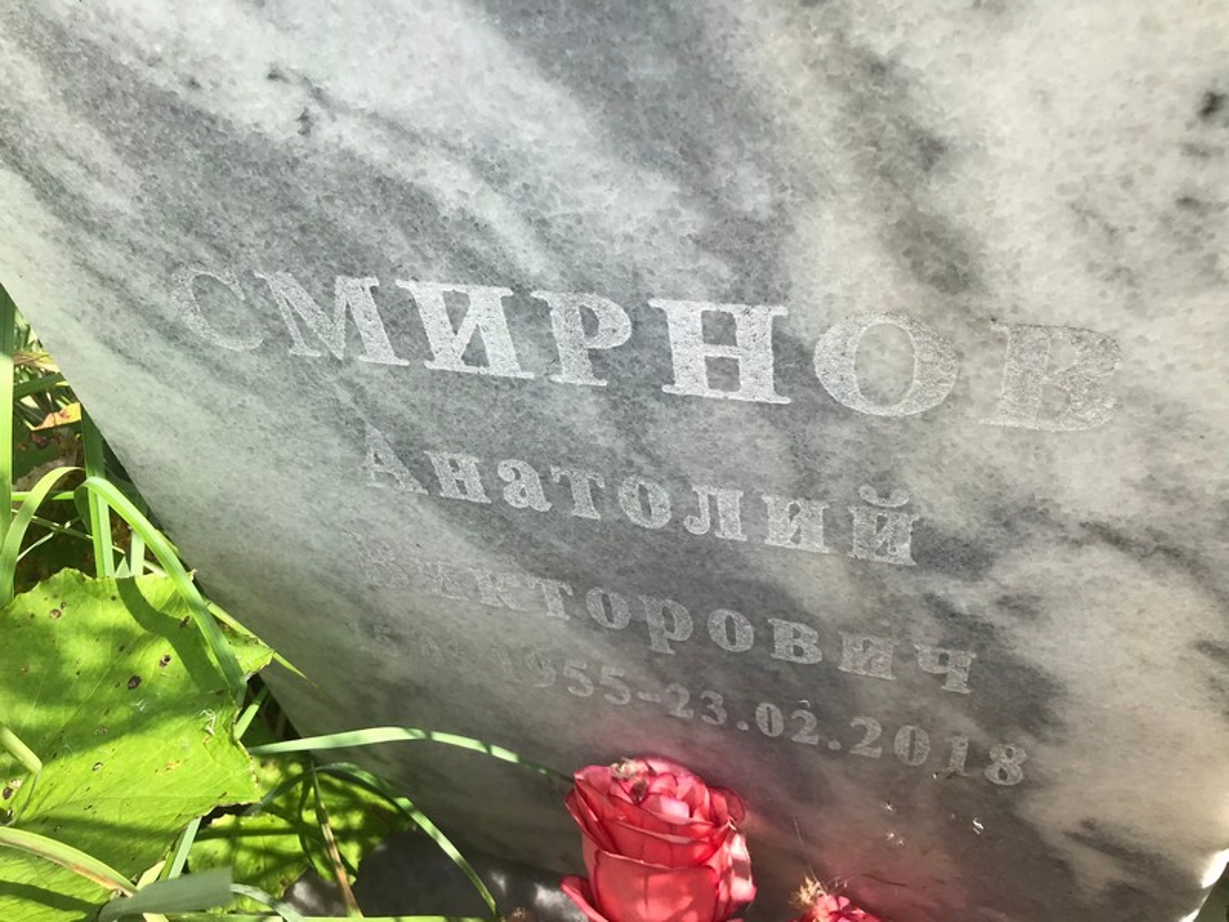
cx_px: 614
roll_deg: +15.0
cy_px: 461
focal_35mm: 28
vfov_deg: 49.7
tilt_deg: -43.3
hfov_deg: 63.4
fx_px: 994
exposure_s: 1/977
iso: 20
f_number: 1.8
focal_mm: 3.99
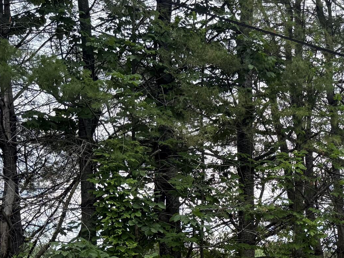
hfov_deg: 26.3
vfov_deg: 19.9
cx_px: 365
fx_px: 686
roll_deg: -0.1
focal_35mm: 69
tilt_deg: +0.8
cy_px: 316
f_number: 1.78
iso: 100
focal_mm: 6.76
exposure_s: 1/1337
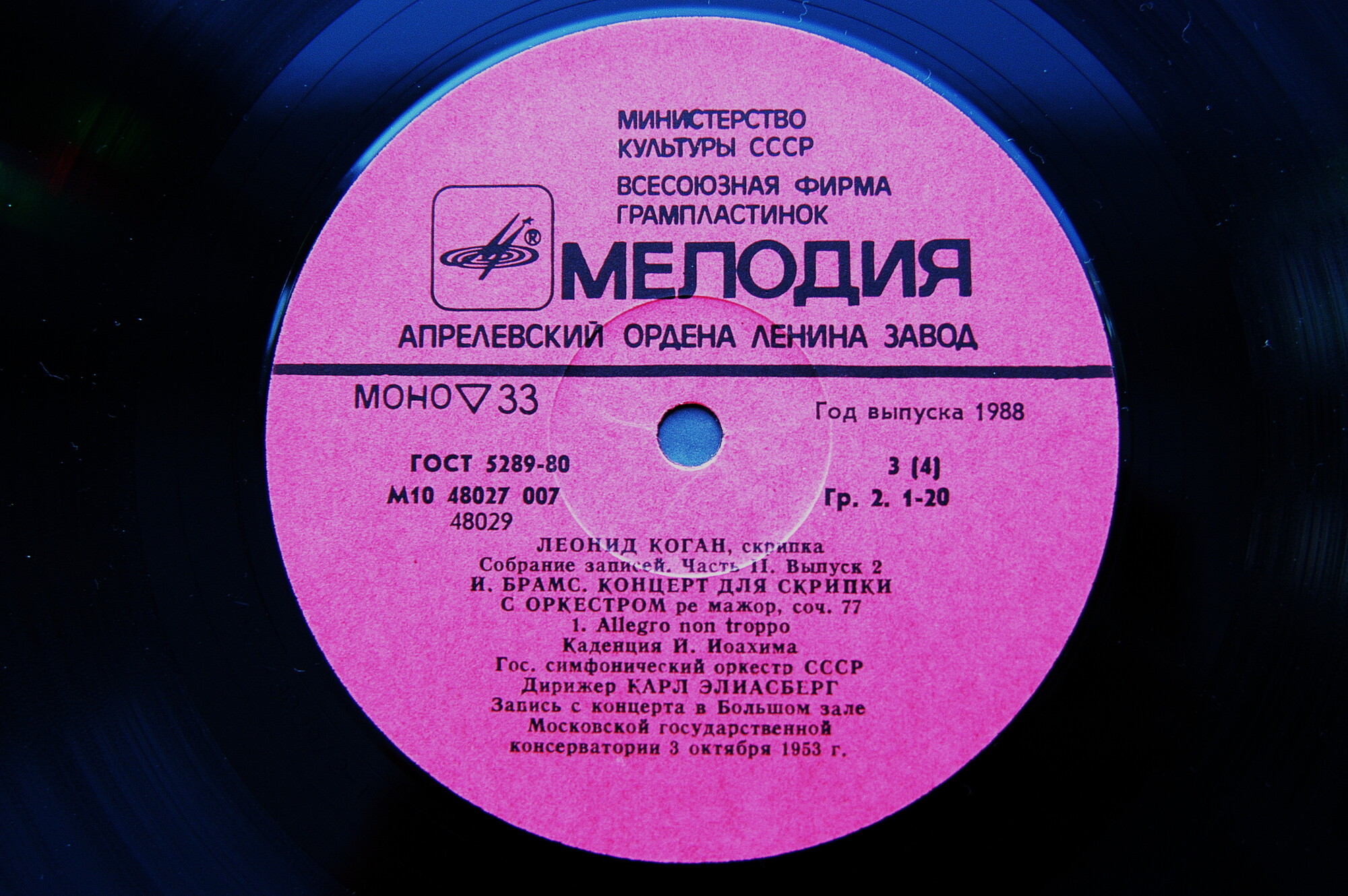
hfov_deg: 37.9
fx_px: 1964
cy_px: 448
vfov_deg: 25.7
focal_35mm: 52
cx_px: 674
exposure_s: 1/13
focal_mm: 35
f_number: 3.3
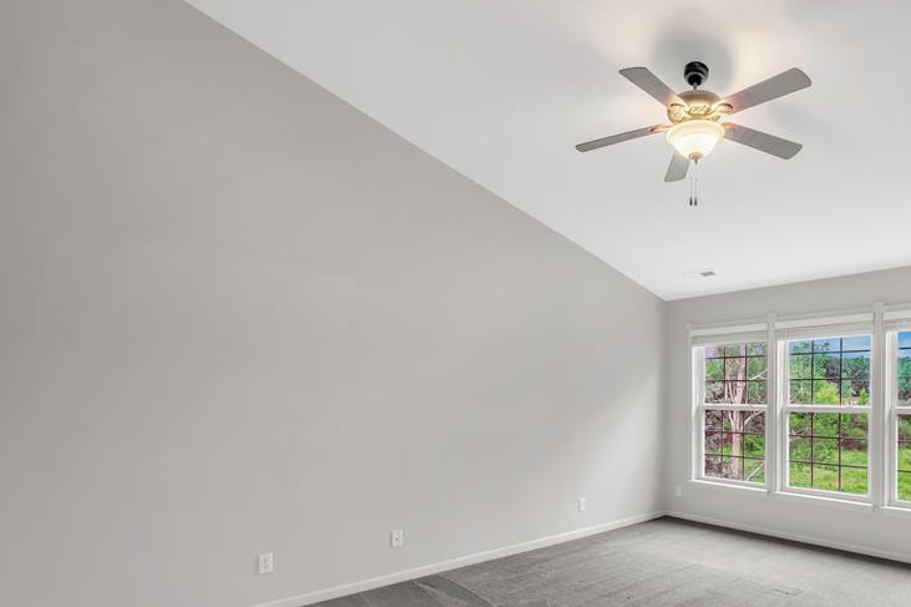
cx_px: 626
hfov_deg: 77.9
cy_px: 409
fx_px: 531
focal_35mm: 21
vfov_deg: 58.0
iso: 400
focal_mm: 10
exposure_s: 1/60
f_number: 7.1
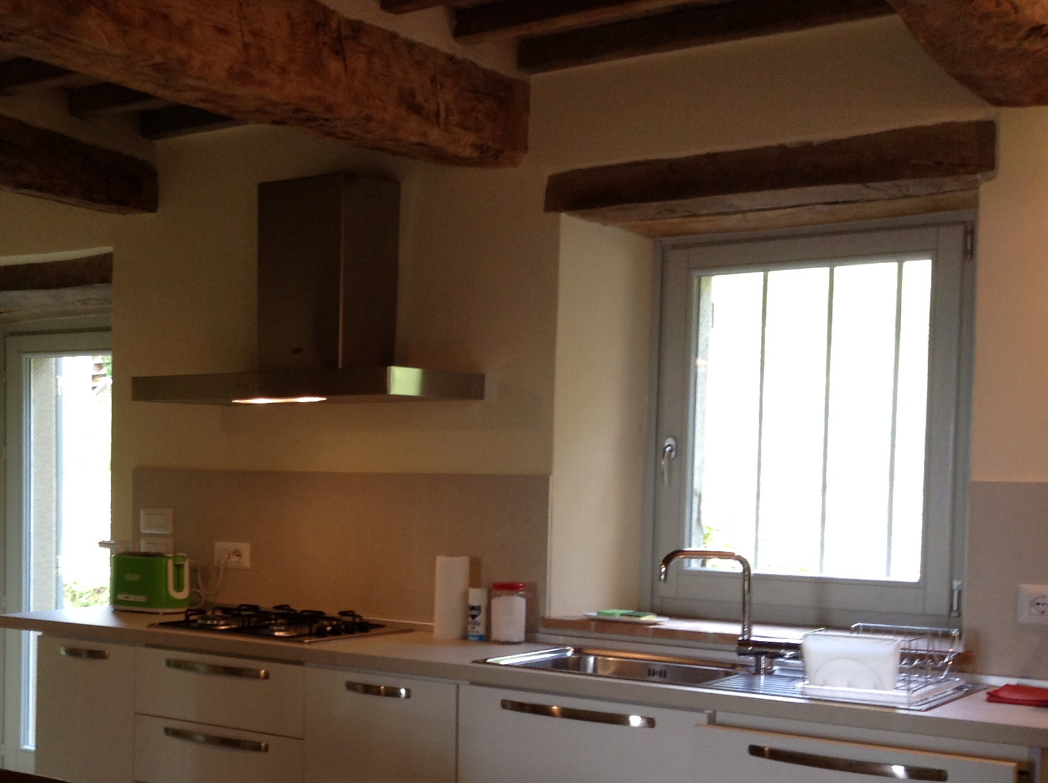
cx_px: 254
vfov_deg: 27.8
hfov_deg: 36.0
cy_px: 528
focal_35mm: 52
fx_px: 1572
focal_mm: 3.3
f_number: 2.4
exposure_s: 1/25
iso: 40
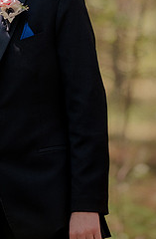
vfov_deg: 5.8
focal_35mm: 359
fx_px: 2364
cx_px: 134
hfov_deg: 3.8
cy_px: -5
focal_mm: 105
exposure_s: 1/500
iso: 125
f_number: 1.4
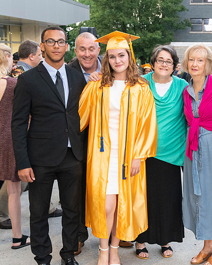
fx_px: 486
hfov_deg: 24.0
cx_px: 185
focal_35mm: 62
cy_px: 123
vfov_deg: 30.5
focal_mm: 40
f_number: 4
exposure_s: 1/40
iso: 2200
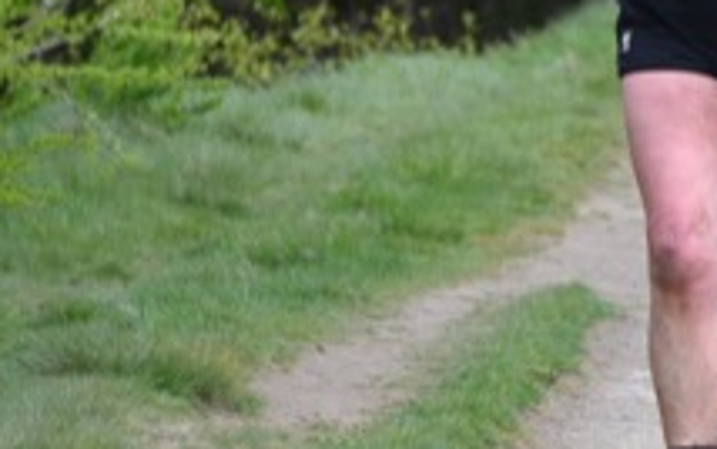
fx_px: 11339
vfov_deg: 2.3
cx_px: 707
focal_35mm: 580
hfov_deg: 3.6
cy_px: -3
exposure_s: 1/800
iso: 400
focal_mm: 116
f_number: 4.8
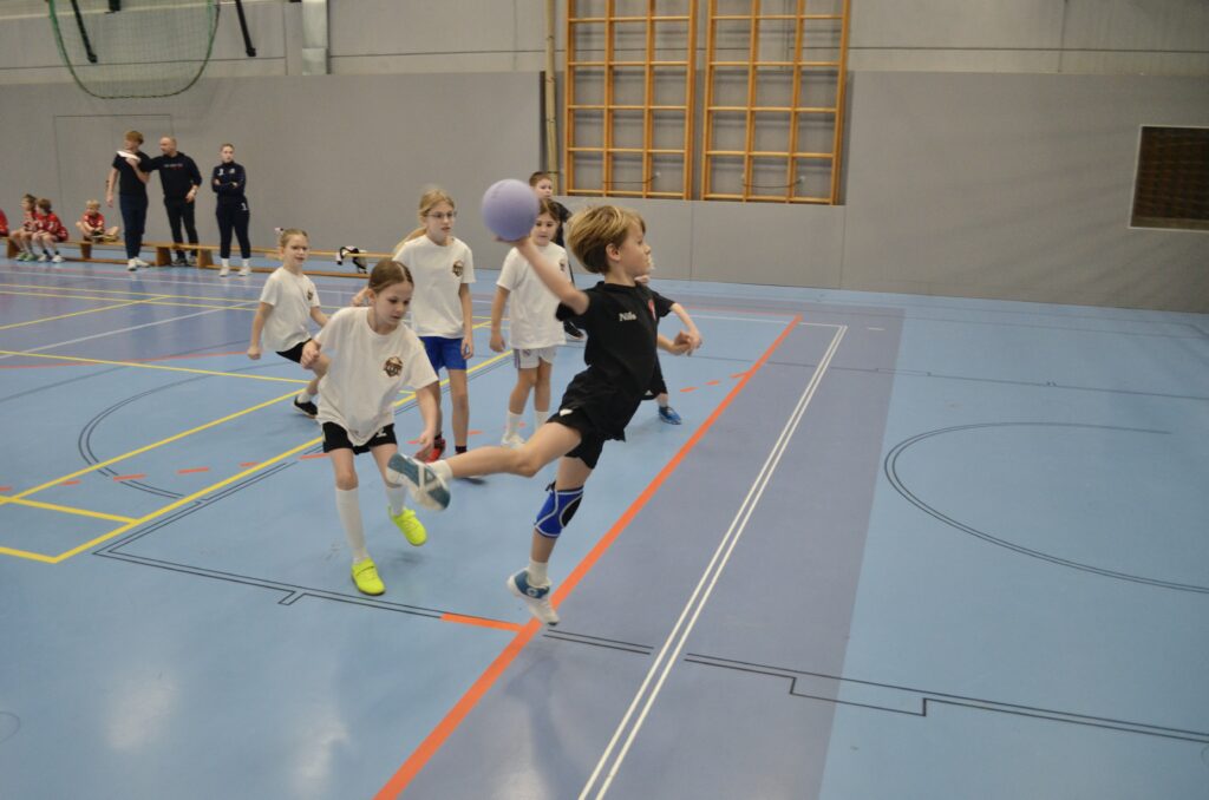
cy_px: 400
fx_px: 1005
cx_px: 604
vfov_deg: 43.4
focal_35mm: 30
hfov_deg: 62.0
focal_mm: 20
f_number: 3.8
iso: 1600
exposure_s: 1/250
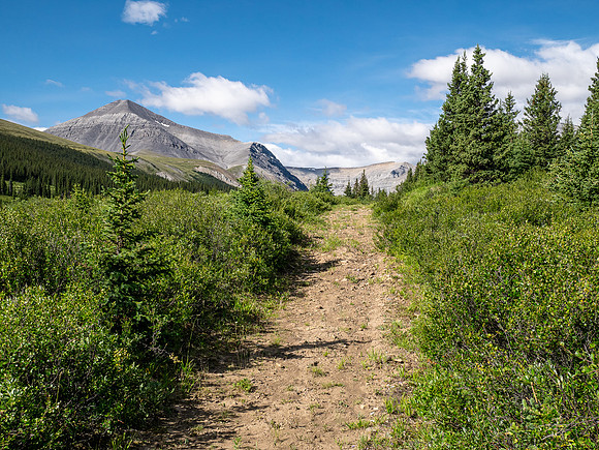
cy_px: 225
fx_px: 658
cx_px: 300
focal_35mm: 38
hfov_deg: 49.0
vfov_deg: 37.7
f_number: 8
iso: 200
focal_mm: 19
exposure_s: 1/160
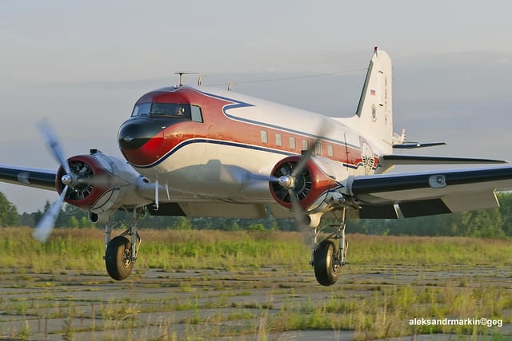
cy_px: 170
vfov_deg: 16.1
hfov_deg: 23.9
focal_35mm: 85
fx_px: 1209
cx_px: 256
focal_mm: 85
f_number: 7.1
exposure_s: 1/500
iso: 640
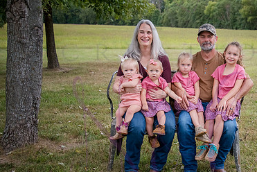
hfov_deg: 38.7
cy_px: 86
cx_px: 189
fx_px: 357
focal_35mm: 50
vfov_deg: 27.0
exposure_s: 1/640
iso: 400
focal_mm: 32
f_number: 4
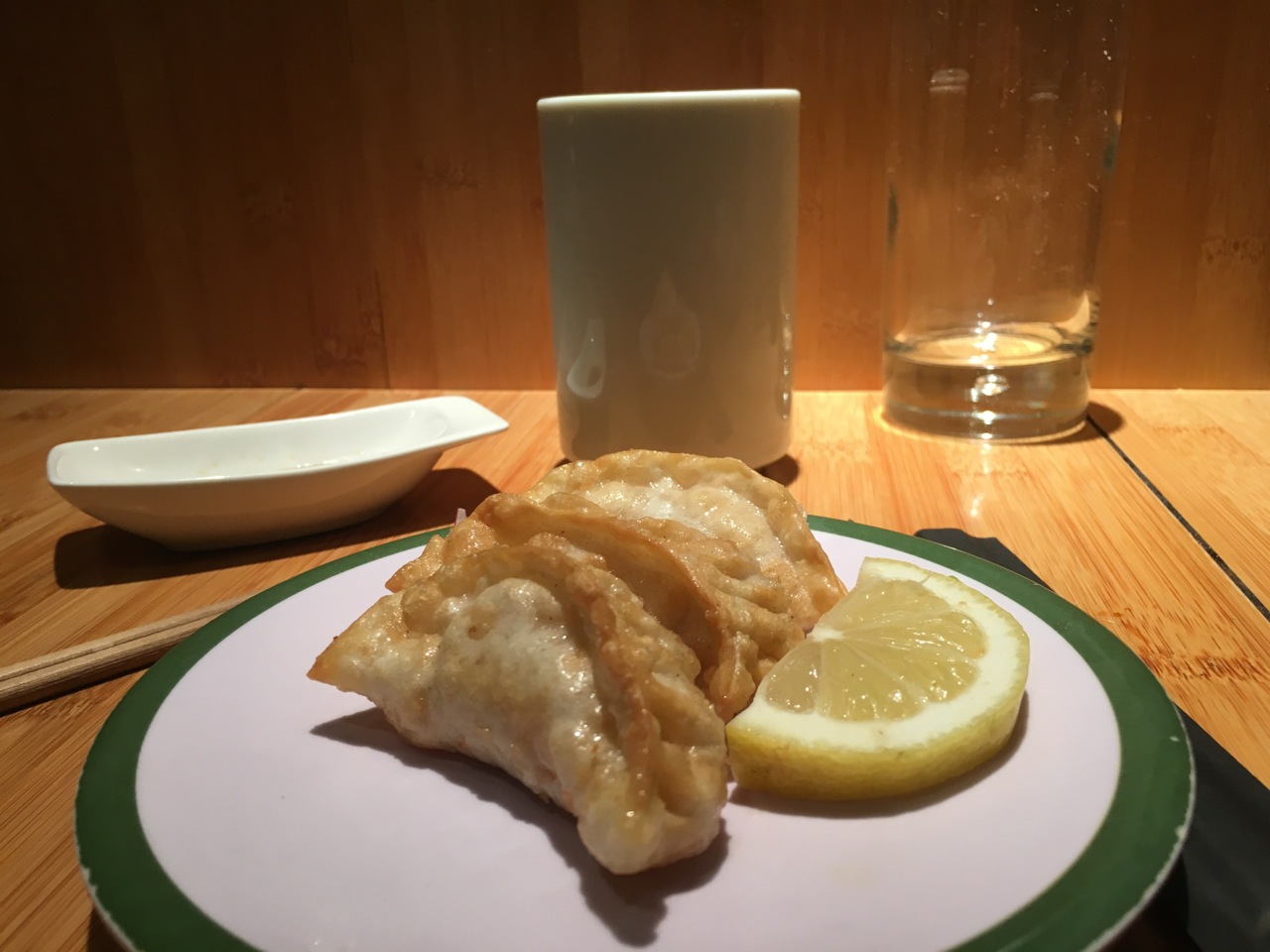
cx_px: 635
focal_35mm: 29
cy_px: 476
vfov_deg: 48.2
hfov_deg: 61.7
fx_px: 1064
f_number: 2.2
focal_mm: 4.15
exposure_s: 1/33
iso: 40
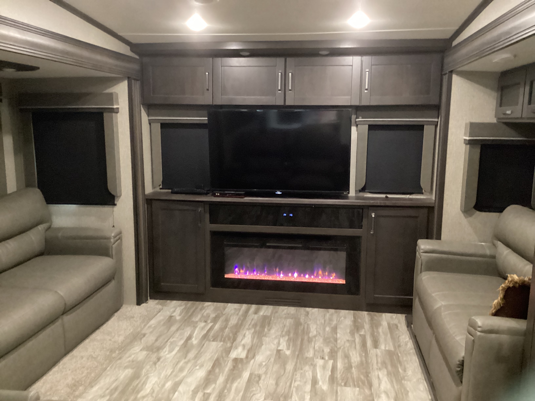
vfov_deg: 45.4
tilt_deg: -10.7
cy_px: 200
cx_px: 268
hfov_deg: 58.4
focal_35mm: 31
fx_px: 479
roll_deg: -1.3
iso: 640
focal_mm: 3.3
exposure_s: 1/17
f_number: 2.4
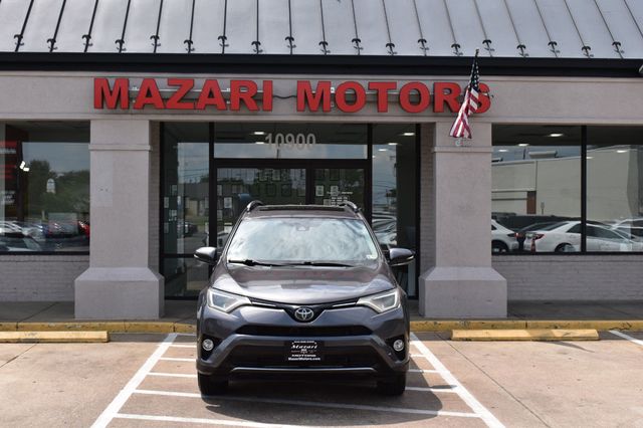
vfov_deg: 26.5
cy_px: 214
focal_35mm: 51
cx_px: 322
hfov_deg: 38.9
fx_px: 910
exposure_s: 1/500
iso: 400
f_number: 11
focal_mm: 34
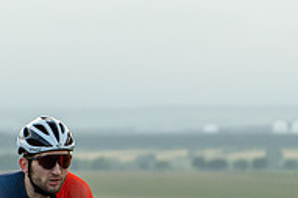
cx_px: -145
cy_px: 278
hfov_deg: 6.2
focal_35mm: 329
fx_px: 2721
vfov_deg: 4.2
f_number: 3.2
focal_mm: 86
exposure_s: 1/1250
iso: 400
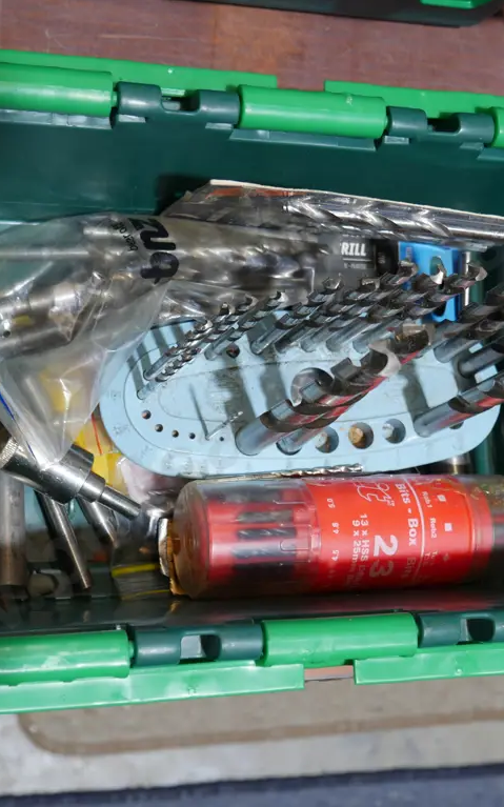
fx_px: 1121
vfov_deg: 39.6
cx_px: 273
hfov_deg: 25.3
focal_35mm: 51
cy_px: 404
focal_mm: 18
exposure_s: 1/60
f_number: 4
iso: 320
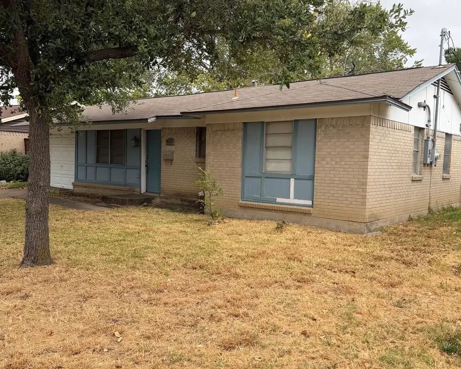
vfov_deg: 45.8
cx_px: 233
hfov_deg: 55.7
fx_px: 437
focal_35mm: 32
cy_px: 187
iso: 80
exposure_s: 1/831
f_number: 1.78
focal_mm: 6.76
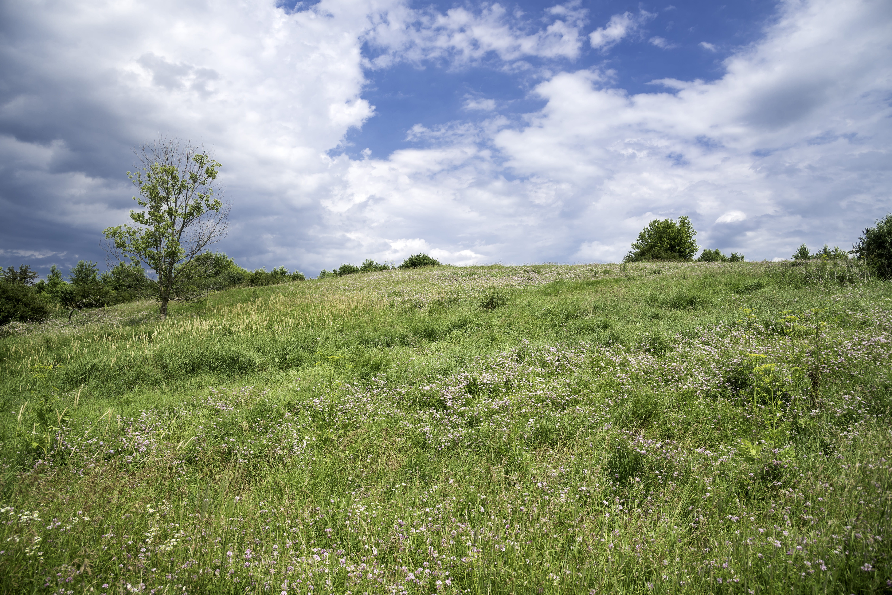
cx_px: 446
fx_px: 595
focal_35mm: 24
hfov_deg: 73.7
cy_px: 298
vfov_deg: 53.2
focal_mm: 24
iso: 100
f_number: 7.1
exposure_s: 1/320
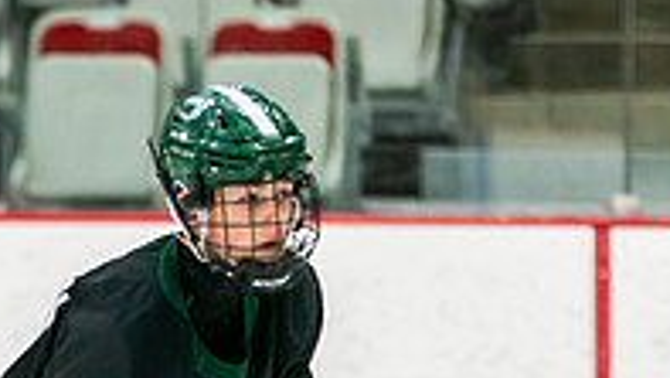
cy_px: 464
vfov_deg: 2.0
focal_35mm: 608
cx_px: 231
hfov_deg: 3.6
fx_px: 10806
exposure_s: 1/640
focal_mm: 168
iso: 1000
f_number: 3.2
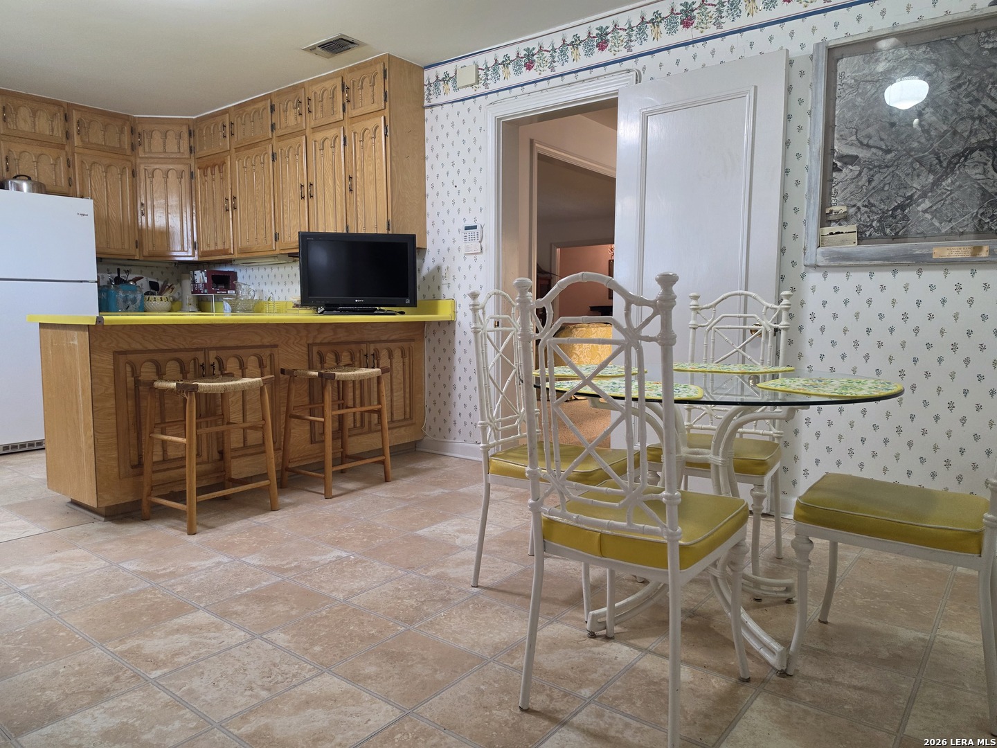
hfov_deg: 73.9
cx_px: 498
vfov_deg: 58.9
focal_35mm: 23
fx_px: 662
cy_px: 374
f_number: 1.4
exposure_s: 1/120
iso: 200
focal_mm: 6.5
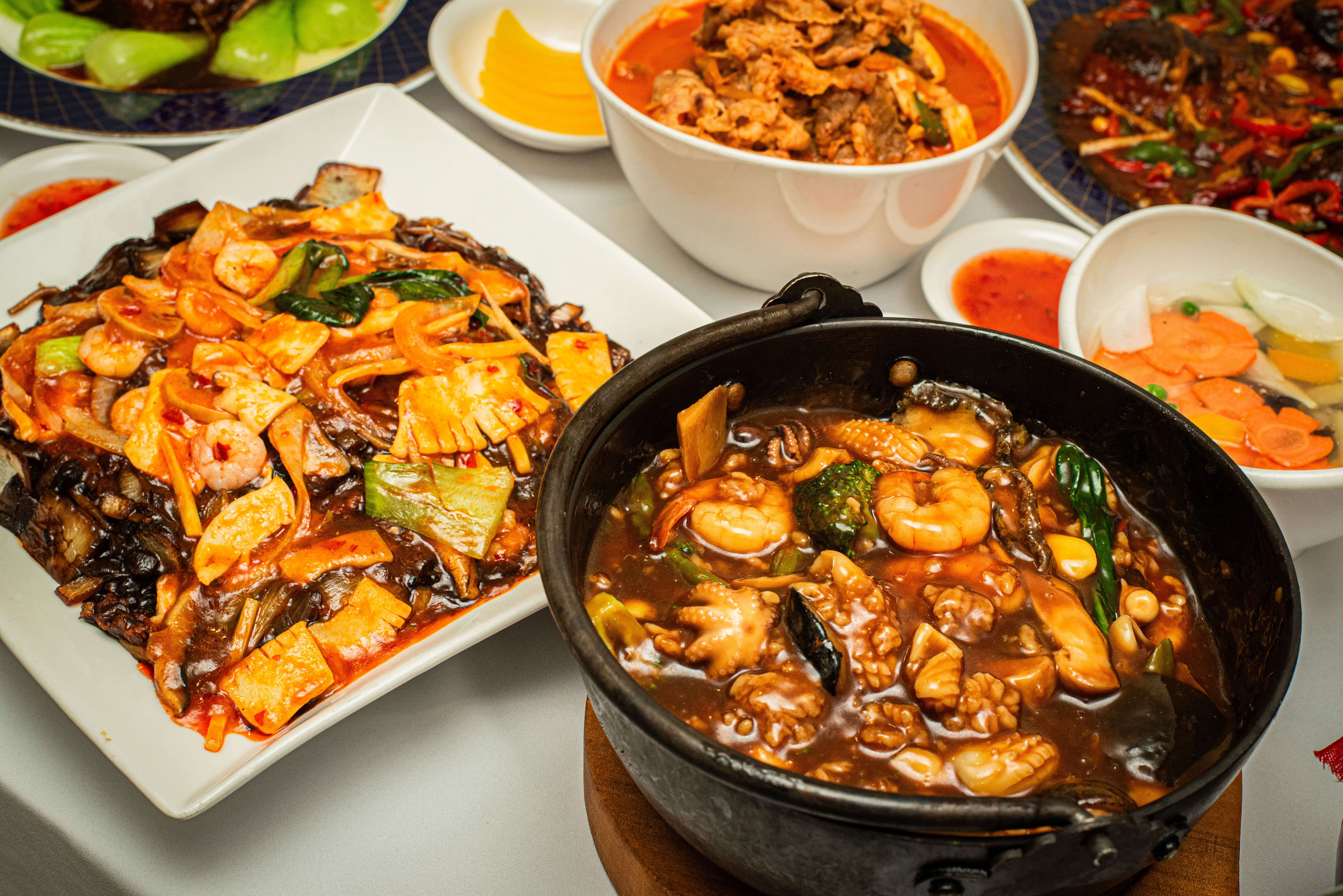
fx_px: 1866
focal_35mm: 50
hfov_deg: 39.6
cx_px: 672
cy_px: 448
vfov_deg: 27.0
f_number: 5.6
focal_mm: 50
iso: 1600
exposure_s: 1/160
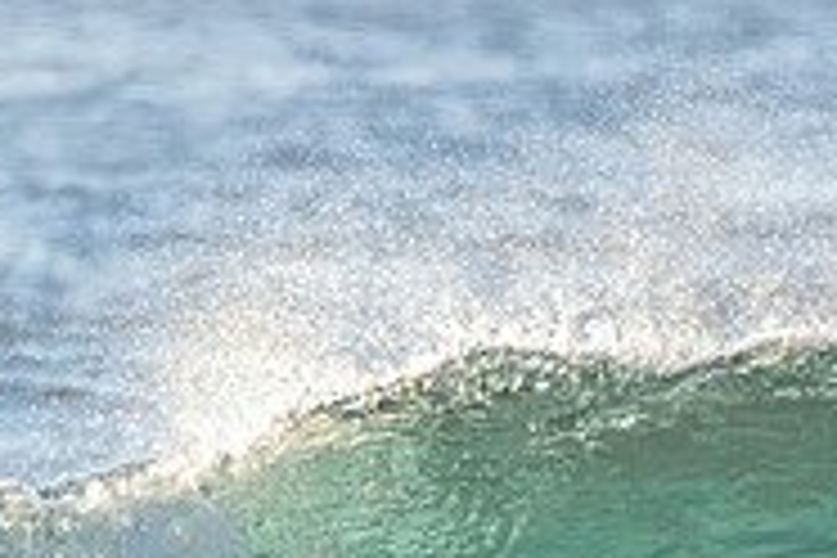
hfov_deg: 0.9
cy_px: 844
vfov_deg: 0.6
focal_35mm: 2342
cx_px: 86
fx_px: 54447
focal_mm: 500
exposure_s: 1/1250
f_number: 5.6
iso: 280
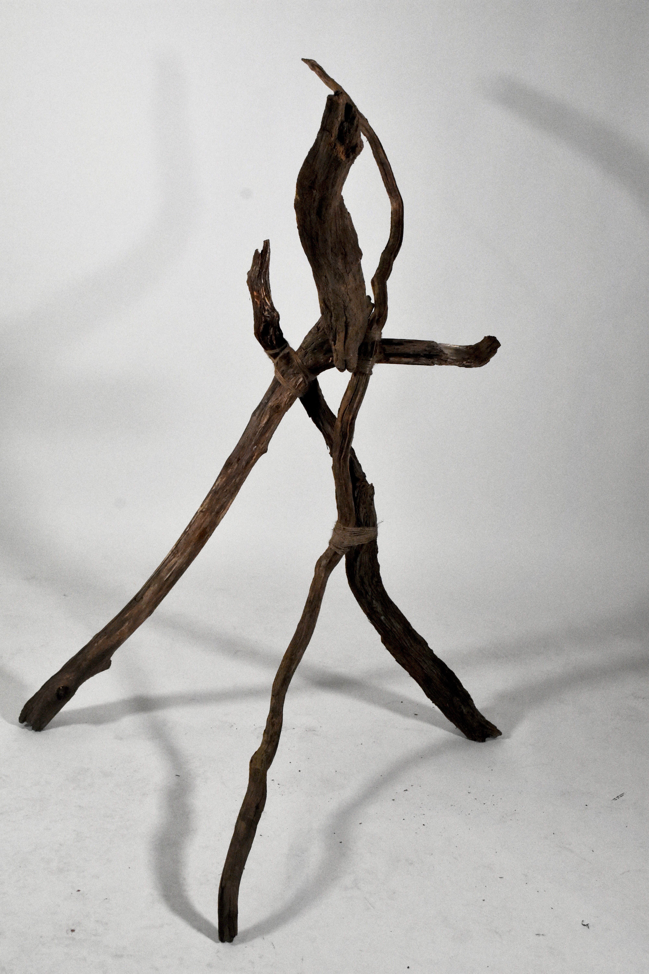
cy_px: 487
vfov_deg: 41.1
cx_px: 324
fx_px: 1298
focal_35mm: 48
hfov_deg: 28.1
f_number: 8
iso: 3200
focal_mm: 32
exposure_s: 1/1000
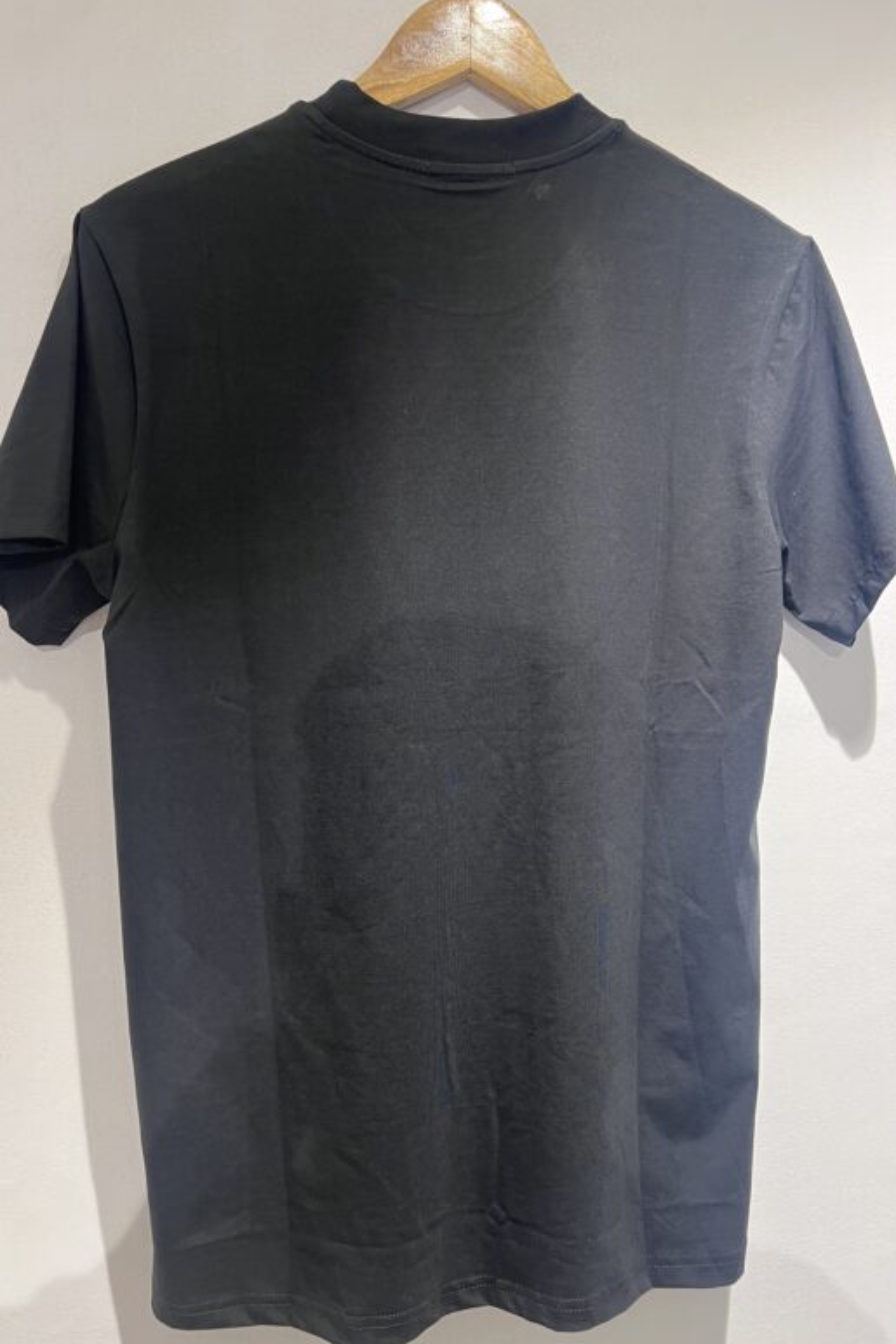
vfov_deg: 65.5
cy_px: 692
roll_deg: -1.9
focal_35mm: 28
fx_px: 1046
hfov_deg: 46.4
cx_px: 438
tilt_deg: -1.7
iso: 160
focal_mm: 5.7
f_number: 1.5
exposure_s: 1/50
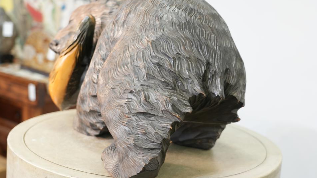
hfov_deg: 34.3
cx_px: 148
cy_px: 71
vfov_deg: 19.7
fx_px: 513
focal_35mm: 61
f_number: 4
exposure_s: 1/60
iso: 1250
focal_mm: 51
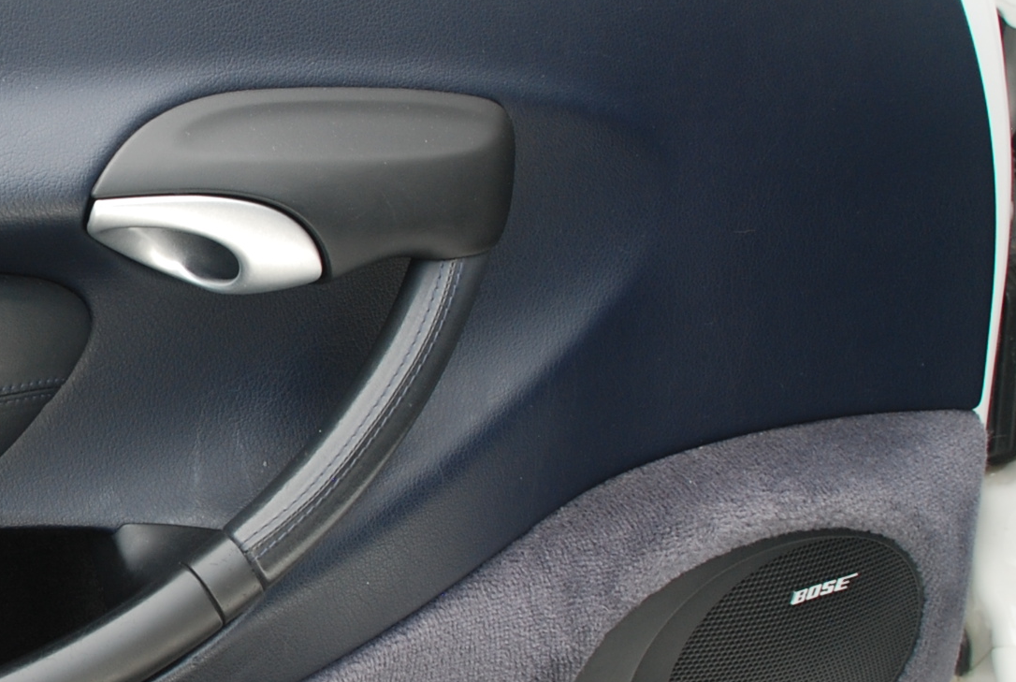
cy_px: 366
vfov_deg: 14.3
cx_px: -44
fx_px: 2715
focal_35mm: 96
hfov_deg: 20.4
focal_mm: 24
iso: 180
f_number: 5.6
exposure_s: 1/125
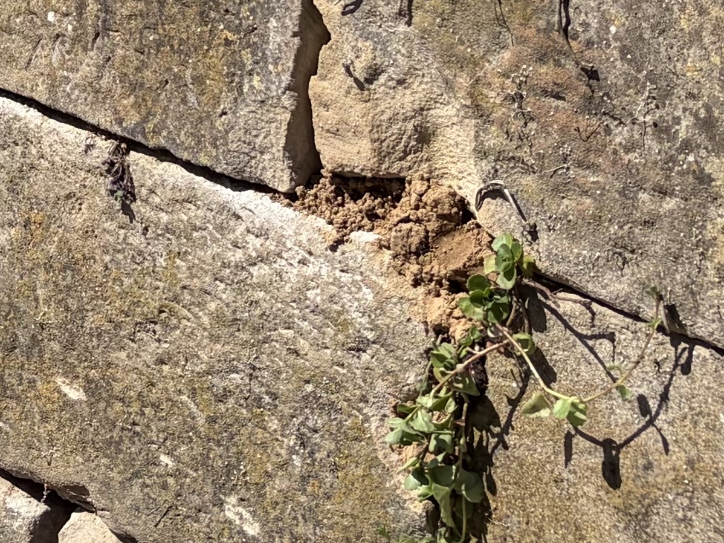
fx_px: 2593
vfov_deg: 11.0
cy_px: -484
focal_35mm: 124
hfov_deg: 15.2
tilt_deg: -6.6
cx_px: -216
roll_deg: -1.6
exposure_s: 1/4608
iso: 50
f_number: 1.6
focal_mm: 5.96
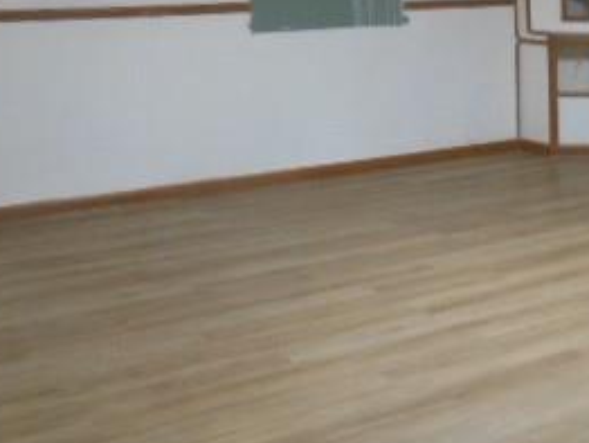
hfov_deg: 30.1
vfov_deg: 23.9
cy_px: 119
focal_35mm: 61
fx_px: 1039
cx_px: 542
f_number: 3.2
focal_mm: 4.5
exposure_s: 1/30
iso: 320
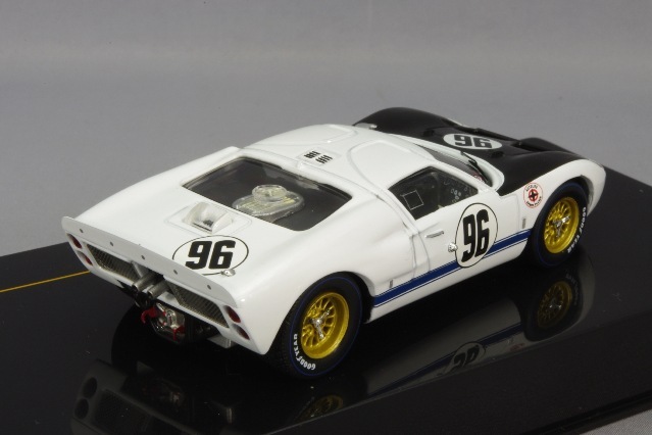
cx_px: 326
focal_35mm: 82
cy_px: 218
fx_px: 1485
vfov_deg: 16.7
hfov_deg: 24.8
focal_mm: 55
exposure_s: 1/2
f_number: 36
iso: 400
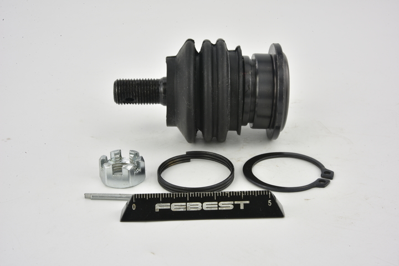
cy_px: 133
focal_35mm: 60
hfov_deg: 33.4
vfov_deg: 22.6
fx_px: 665
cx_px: 200
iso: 64
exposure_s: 1/2.5
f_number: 29
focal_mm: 60
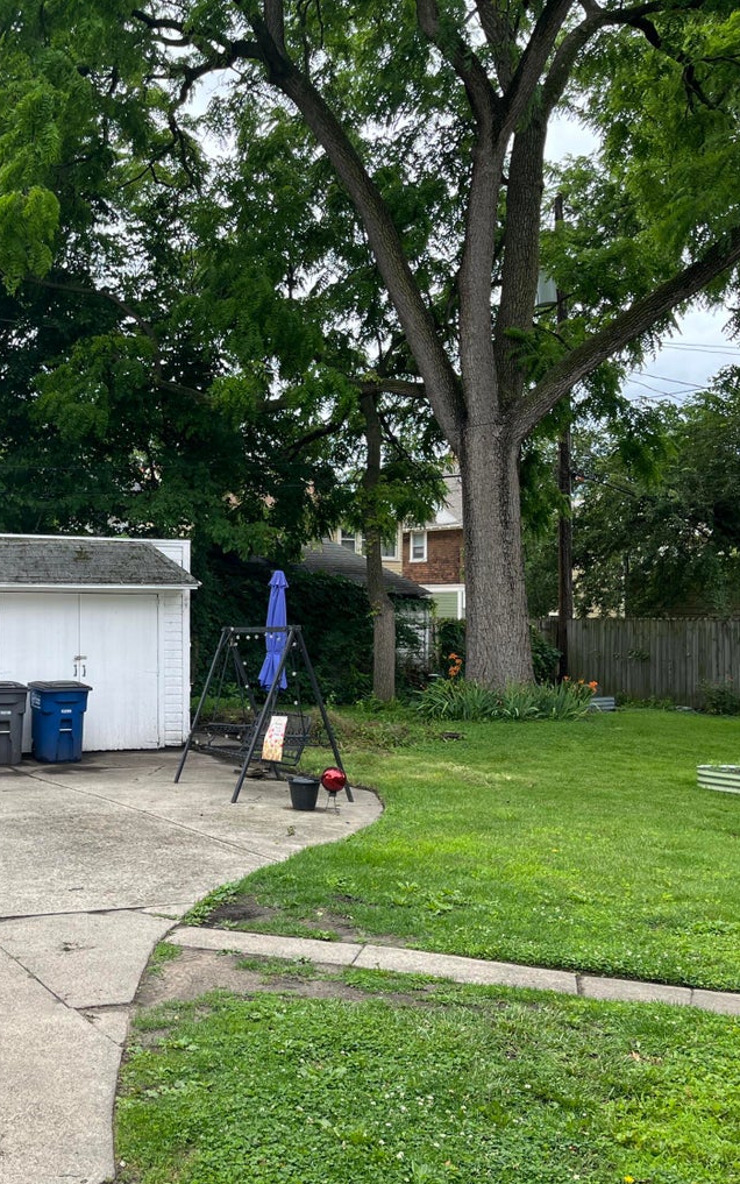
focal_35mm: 37
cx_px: 94
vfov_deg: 52.7
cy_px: 595
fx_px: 1193
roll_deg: -1.4
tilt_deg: -0.5
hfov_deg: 32.9
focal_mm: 5.1
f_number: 1.6
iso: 50
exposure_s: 1/1028
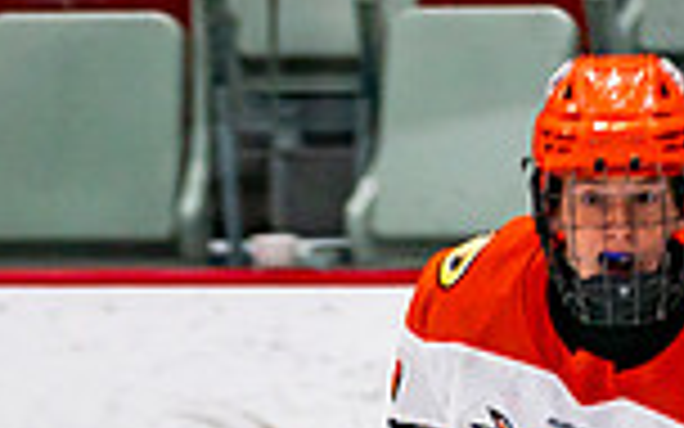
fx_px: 18306
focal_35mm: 982
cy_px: 858
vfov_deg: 1.3
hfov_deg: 2.1
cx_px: 367
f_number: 2.8
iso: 640
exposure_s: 1/640
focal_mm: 190
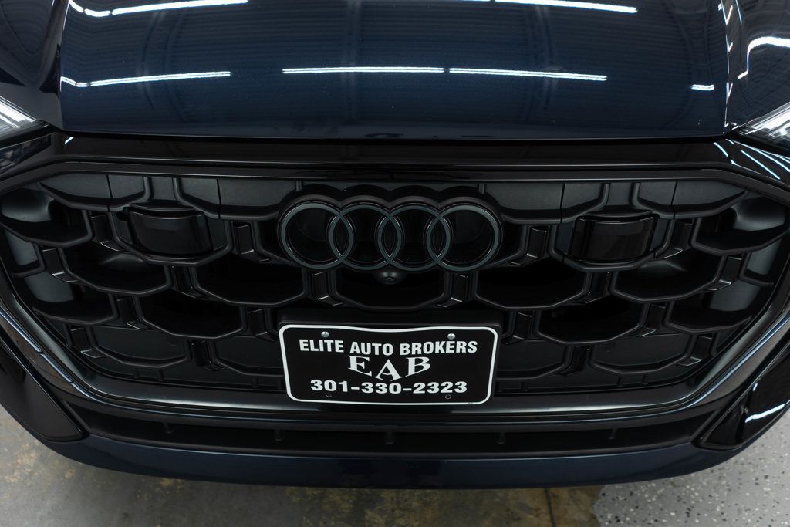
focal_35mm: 28
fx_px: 614
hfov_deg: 65.5
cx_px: 395
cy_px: 264
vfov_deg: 46.4
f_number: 3.2
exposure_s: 1/50
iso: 200
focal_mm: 28
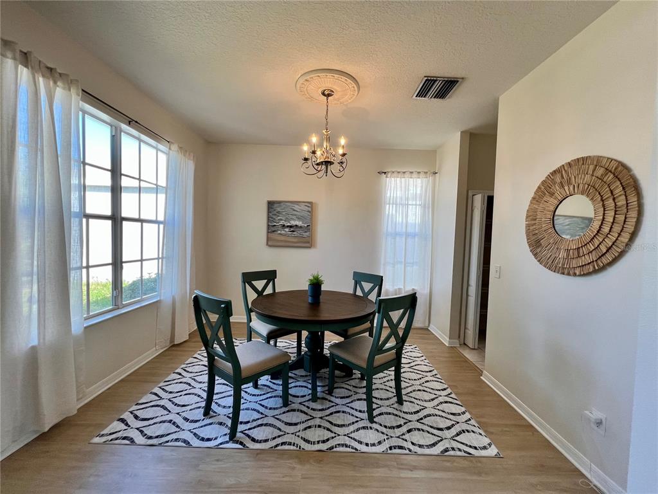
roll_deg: -0.9
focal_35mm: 13
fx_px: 247
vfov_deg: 89.9
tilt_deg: -1.7
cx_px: 329
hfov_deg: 106.2
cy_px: 247
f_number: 1.8
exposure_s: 1/120
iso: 100
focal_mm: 1.57
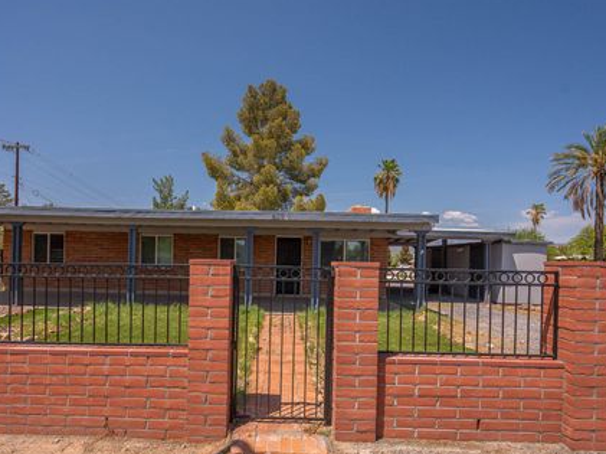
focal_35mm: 18
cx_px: 273
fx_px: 315
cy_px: 261
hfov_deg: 87.5
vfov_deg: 71.1
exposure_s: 1/2500
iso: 400
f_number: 6.3
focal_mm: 14
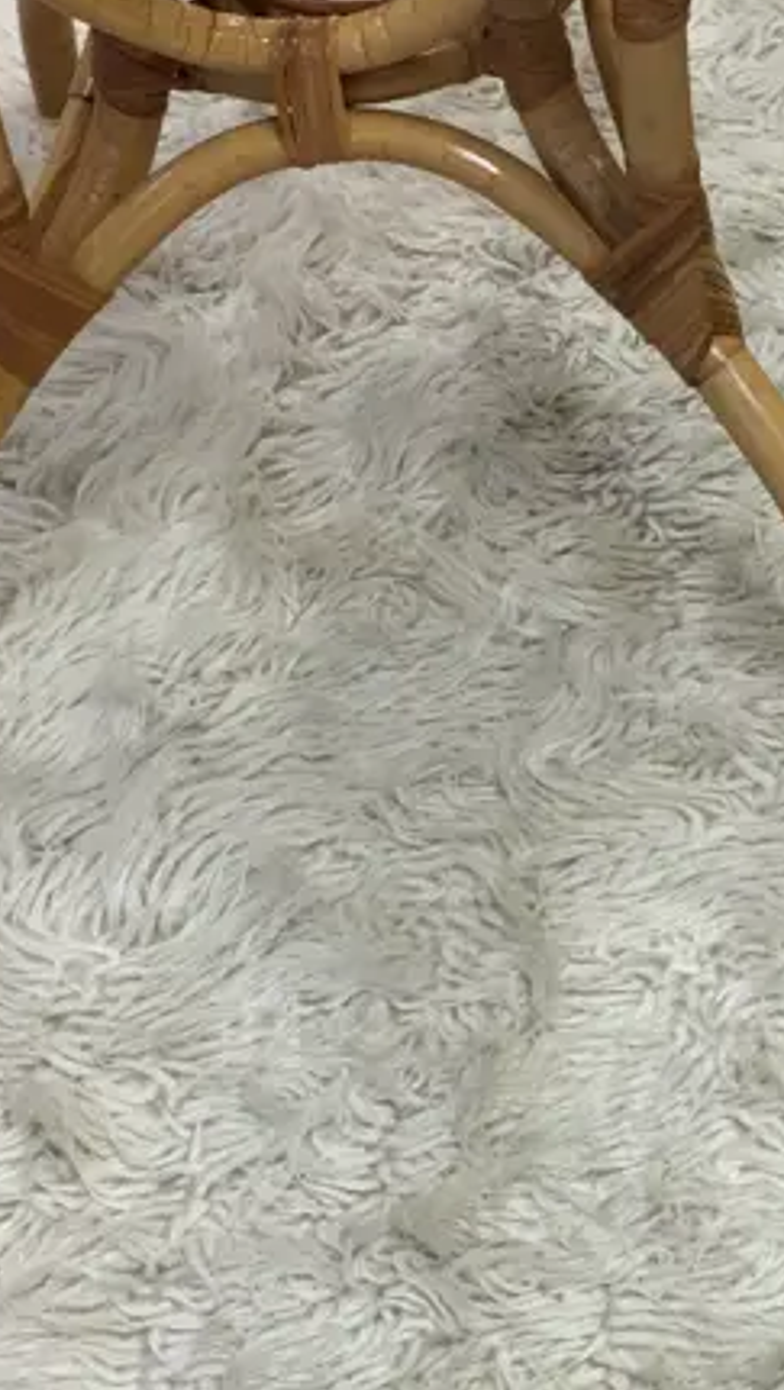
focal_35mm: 75
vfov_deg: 28.1
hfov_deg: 15.7
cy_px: 877
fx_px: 2767
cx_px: 829
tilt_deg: -51.6
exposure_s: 1/17
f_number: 2.2
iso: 32
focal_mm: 4.15
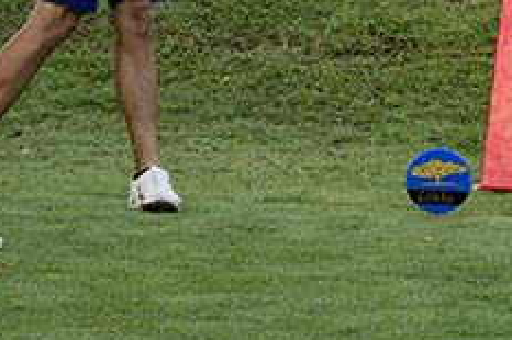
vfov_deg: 4.7
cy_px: -228
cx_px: 301
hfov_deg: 7.1
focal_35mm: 289
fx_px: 4107
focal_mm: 70
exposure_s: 1/2500
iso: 2000
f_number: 5.6
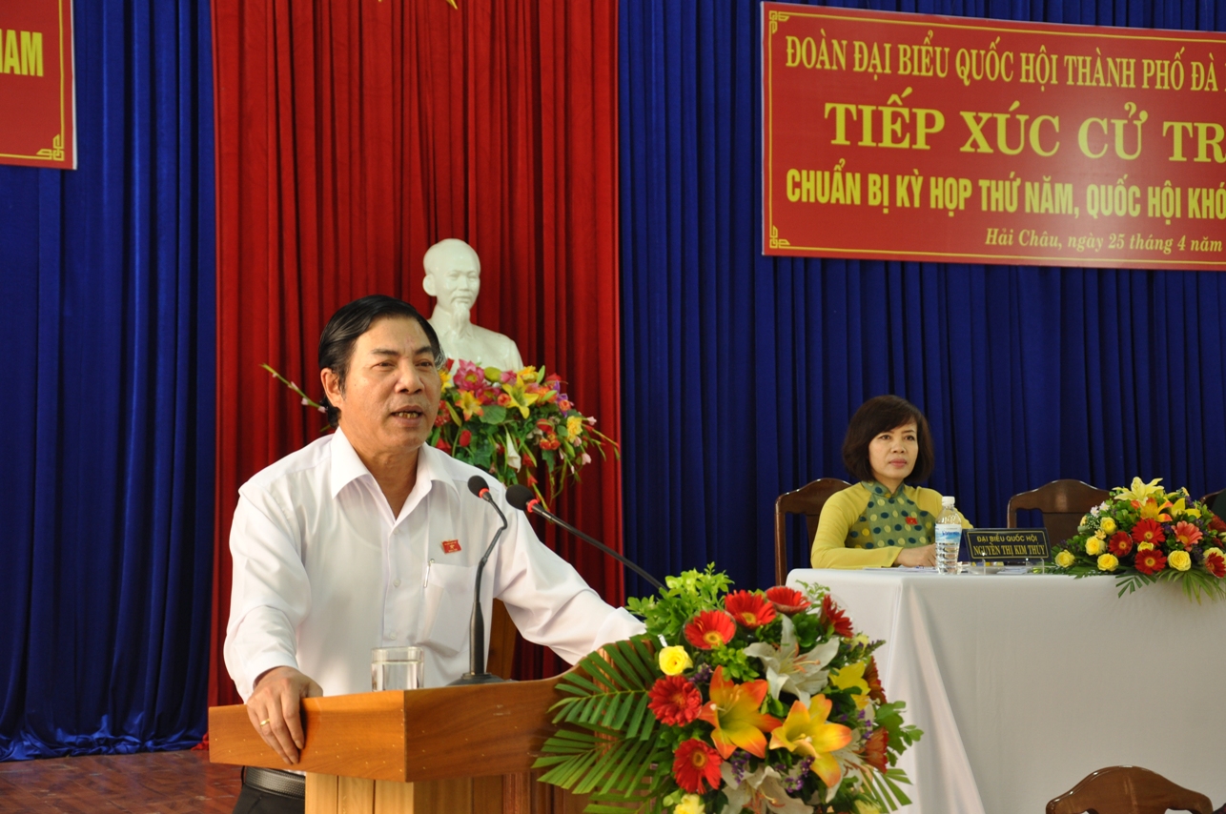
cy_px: 407
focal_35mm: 72
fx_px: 2449
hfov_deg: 28.1
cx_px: 613
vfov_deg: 18.9
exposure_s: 1/13
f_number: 4.8
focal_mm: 48
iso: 400
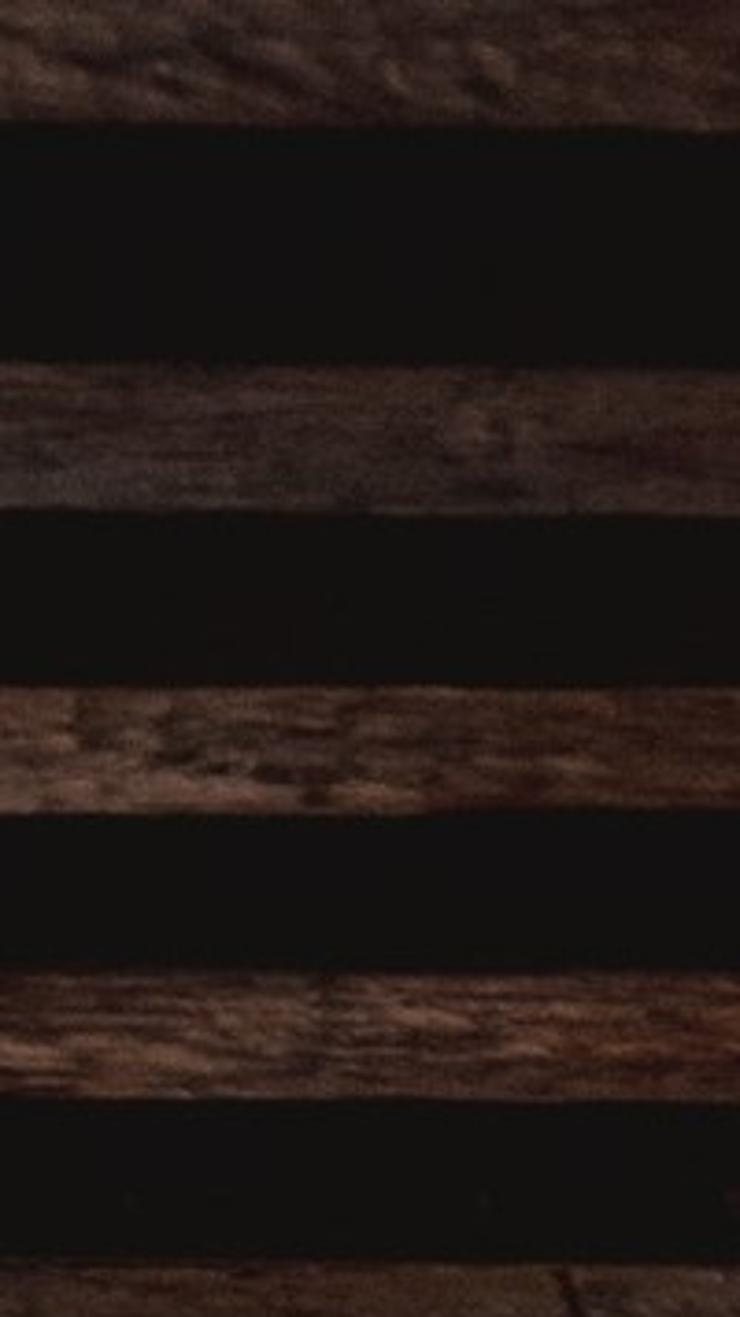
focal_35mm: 377
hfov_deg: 3.1
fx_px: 13163
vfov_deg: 5.4
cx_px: 2418
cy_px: 3966
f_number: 2.5
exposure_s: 1/125
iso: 2000
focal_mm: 50
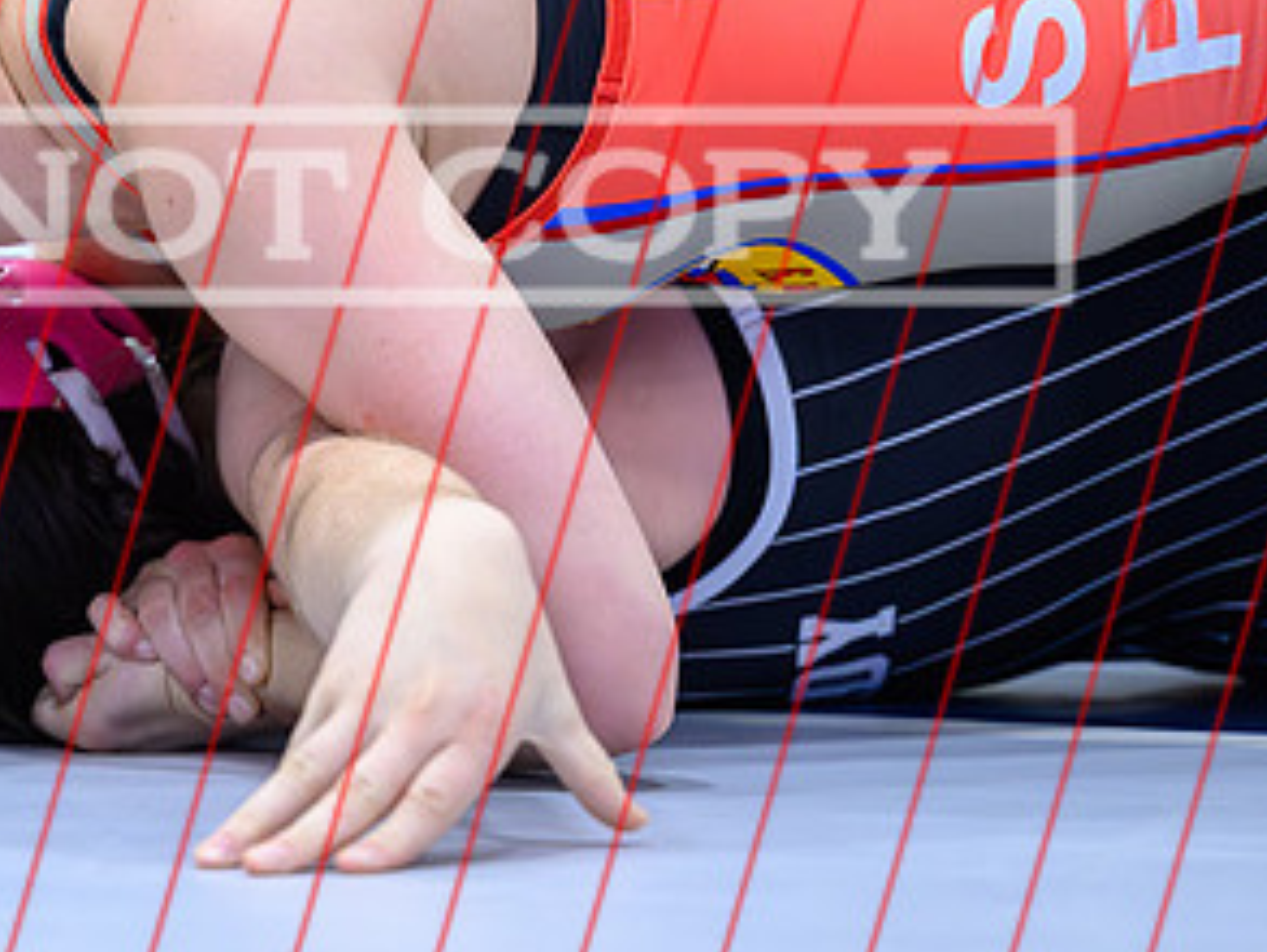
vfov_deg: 5.1
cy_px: 426
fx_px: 10692
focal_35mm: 292
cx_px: 148
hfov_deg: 6.8
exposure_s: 1/400
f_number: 2.8
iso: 5000
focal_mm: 125
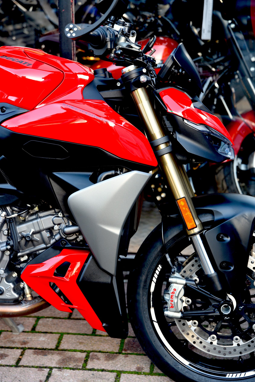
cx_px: 129
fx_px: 754
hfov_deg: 19.2
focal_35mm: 71
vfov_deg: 28.5
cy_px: 189
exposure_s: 1/80
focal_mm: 70
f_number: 4.5
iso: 500
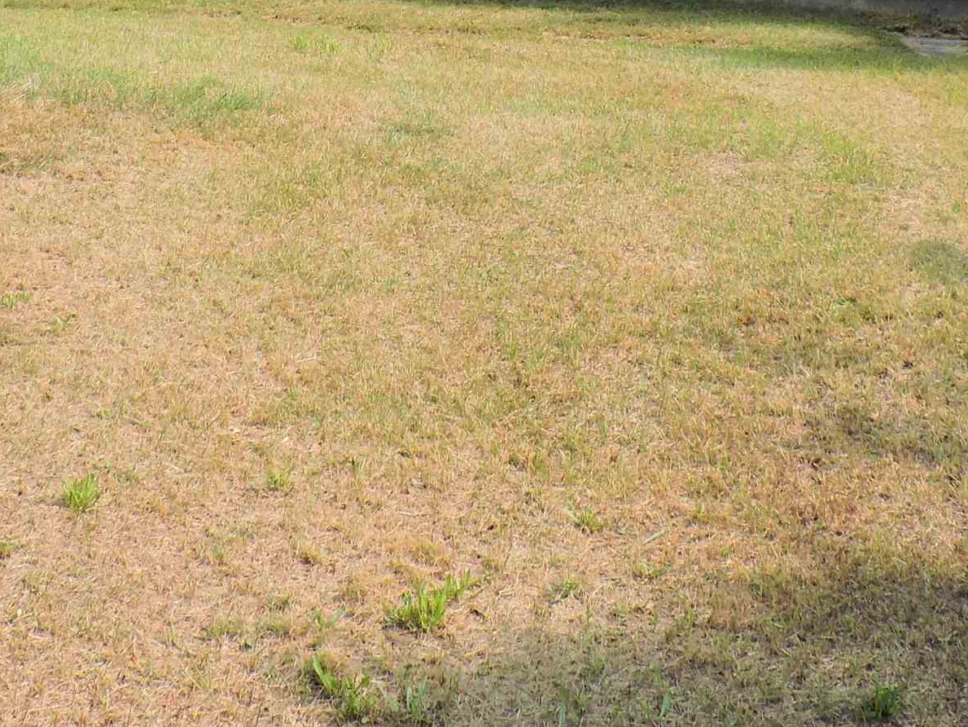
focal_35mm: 62
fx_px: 1734
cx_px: 425
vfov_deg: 21.8
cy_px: -160
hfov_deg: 31.2
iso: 100
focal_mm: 4.3
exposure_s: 1/800
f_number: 3
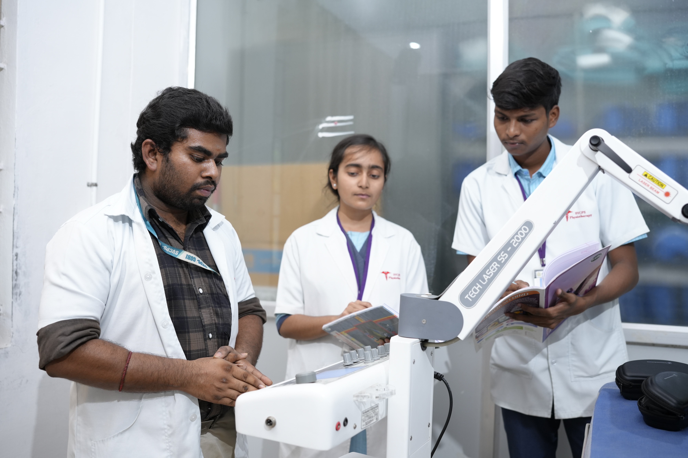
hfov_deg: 54.4
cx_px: 344
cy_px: 229
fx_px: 669
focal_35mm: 35
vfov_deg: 37.9
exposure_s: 1/320
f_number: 2.8
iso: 800
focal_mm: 35
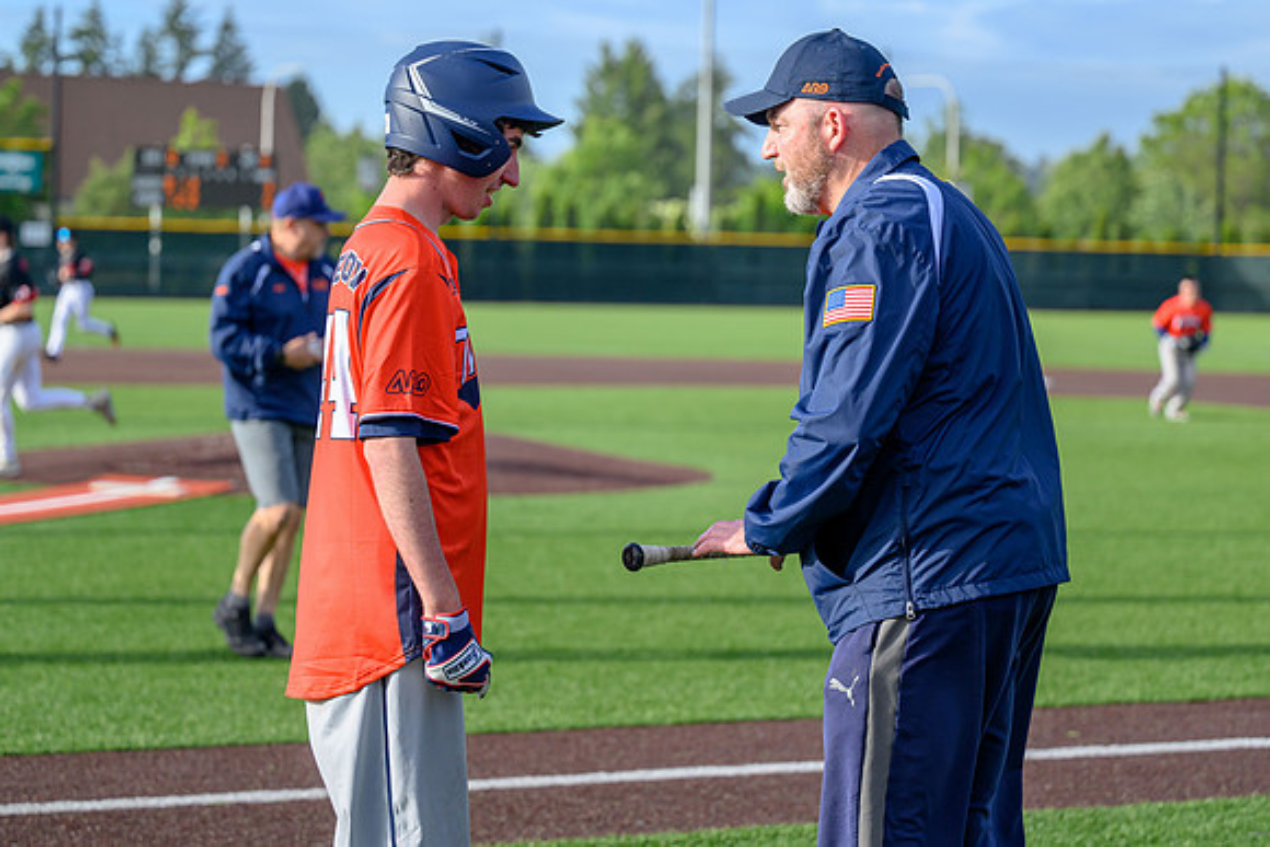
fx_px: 3138
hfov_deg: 22.9
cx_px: 636
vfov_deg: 15.4
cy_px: 317
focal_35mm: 89
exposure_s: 1/2000
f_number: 2.8
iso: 220
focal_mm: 70
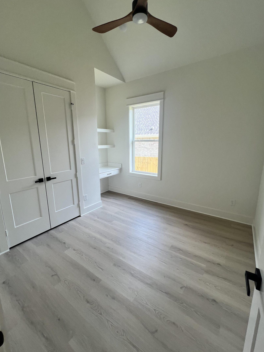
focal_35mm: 14
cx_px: 133
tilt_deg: -8.7
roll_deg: +0.8
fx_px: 142
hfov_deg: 85.7
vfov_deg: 102.0
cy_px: 170
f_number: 1.8
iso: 50
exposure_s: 1/120
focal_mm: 1.57
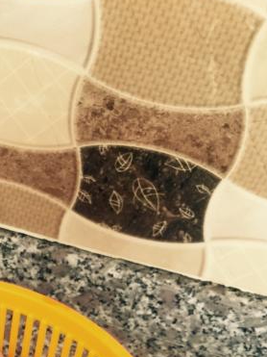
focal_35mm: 72
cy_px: 435
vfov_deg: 24.4
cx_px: -54
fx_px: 741
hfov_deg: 19.3
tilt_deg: -49.9
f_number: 2.2
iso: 64
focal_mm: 4.15
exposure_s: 1/17
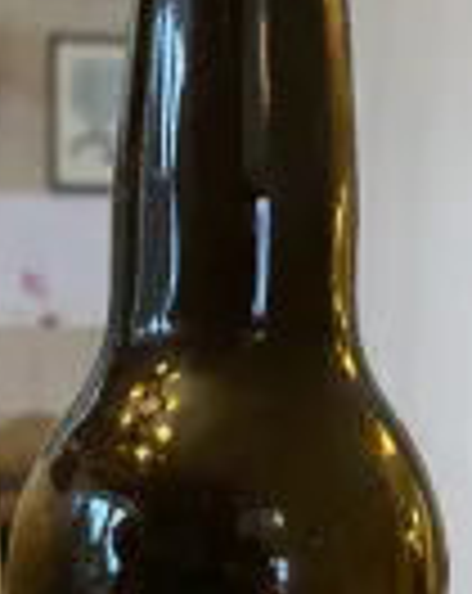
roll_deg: +0.9
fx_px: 1349
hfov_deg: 19.4
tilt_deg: -8.9
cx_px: 27
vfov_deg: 23.4
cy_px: 634
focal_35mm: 77
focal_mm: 4.25
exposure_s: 1/33
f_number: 1.8
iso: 500
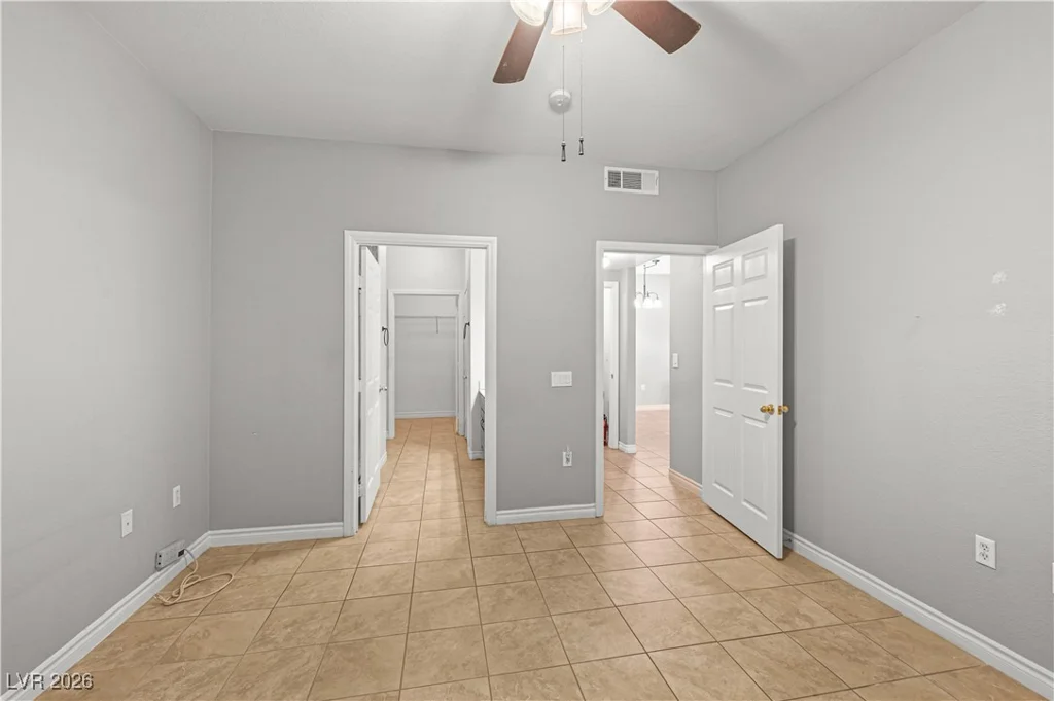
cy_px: 350
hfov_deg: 100.4
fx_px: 439
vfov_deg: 77.2
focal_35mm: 15
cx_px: 527
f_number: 8
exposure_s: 1/1.25
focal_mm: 15
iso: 500
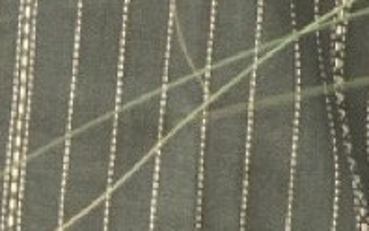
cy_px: 576
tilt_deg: -6.9
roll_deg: -0.6
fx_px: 13815
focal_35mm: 1373
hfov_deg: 1.5
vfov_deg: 1.0
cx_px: -270
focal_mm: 16.89
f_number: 2.8
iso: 40
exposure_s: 1/194
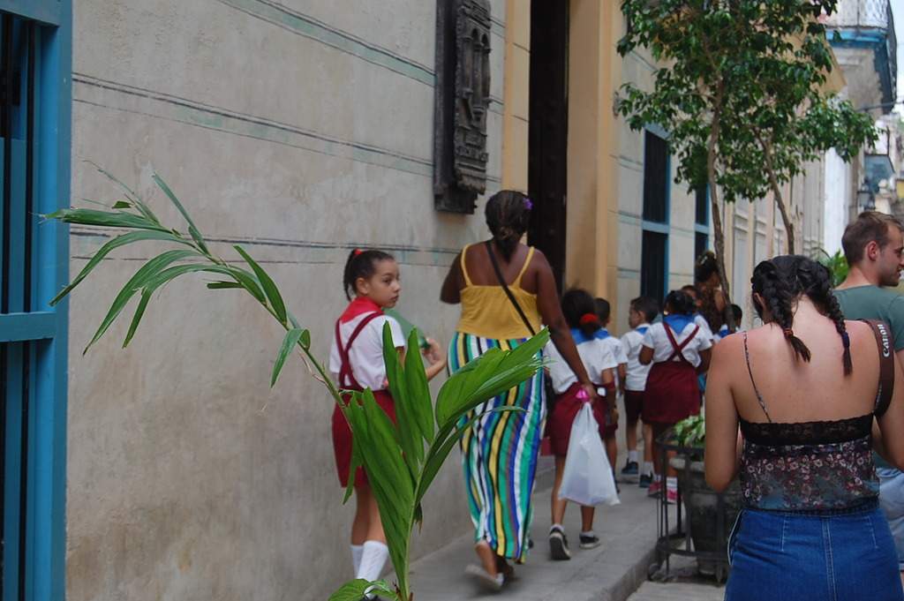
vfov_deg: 18.9
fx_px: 1807
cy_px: 300
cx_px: 452
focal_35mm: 72
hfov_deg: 28.1
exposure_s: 1/125
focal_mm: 48
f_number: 5.6
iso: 200
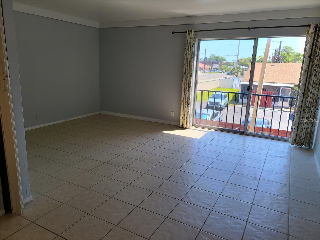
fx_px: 240
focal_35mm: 26
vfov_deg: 53.1
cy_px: 120
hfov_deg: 67.3
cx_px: 160
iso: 40
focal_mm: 5.4
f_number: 1.8
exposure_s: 1/390
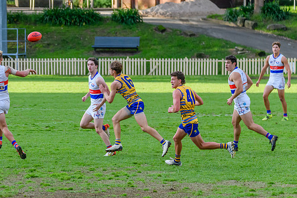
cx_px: 71
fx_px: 3135
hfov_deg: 5.4
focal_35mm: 380
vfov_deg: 3.6
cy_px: 121
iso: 2200
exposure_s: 1/1600
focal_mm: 200
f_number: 5.3
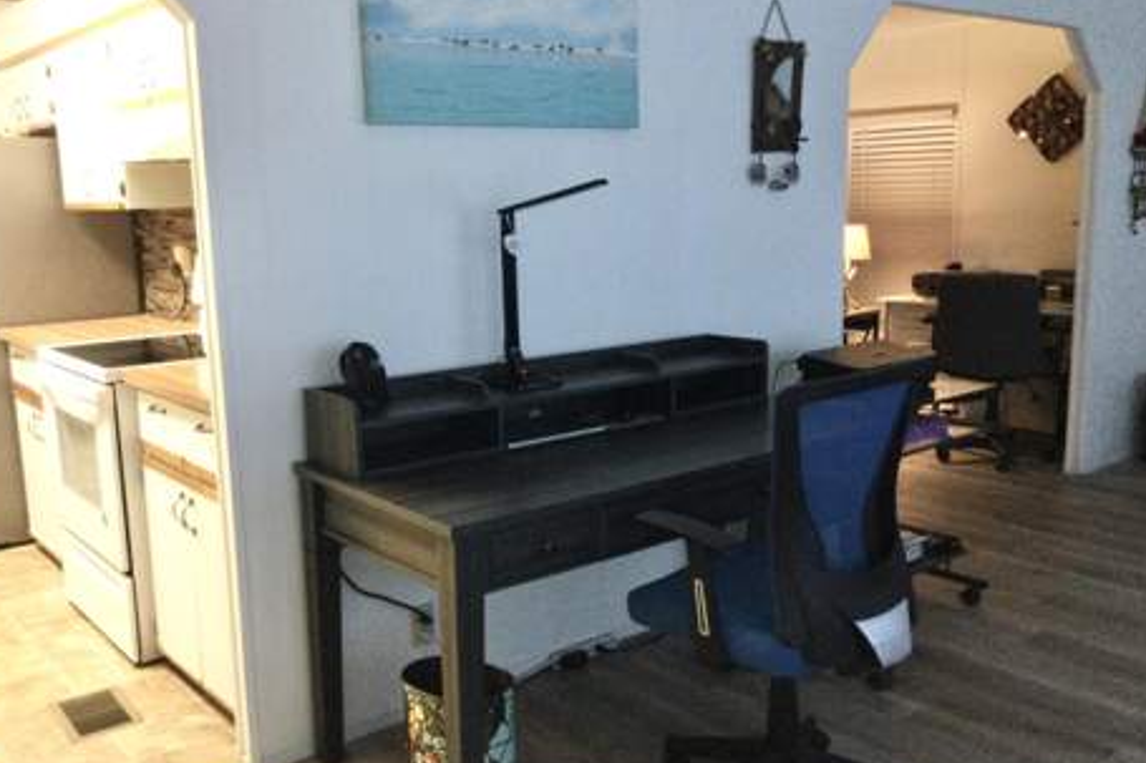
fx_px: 1082
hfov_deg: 55.8
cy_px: 359
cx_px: 569
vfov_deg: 38.8
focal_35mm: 34
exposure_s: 1/15
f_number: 2.4
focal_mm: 3.3
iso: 200
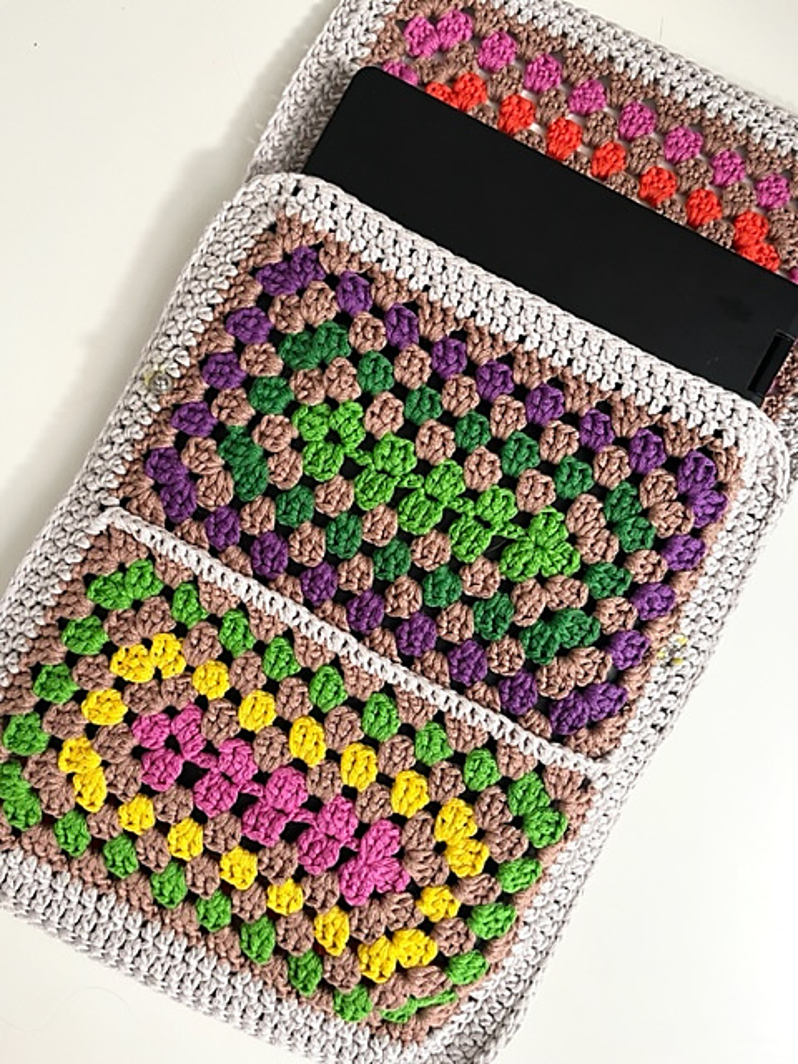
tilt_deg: -87.2
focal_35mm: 26
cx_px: 399
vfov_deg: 67.3
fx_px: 799
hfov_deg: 53.1
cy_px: 532
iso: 160
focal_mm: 5.1
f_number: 1.6
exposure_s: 1/50
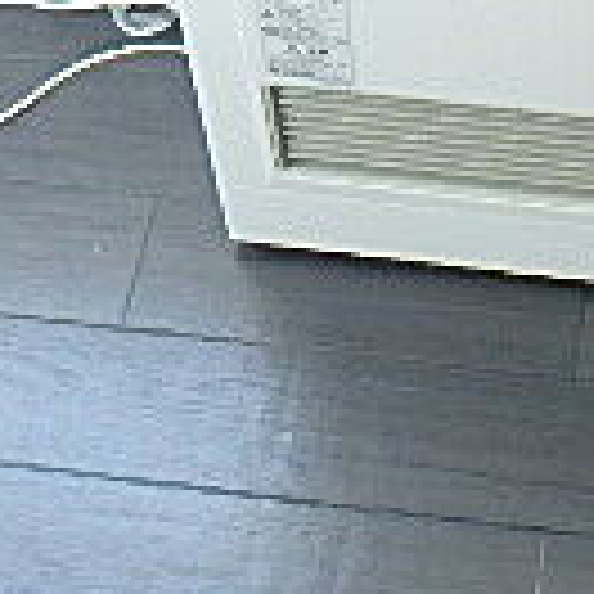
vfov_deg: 18.2
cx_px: 558
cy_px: -144
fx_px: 1747
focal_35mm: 90
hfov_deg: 18.9
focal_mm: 3.7
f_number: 3.5
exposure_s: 1/30
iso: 640
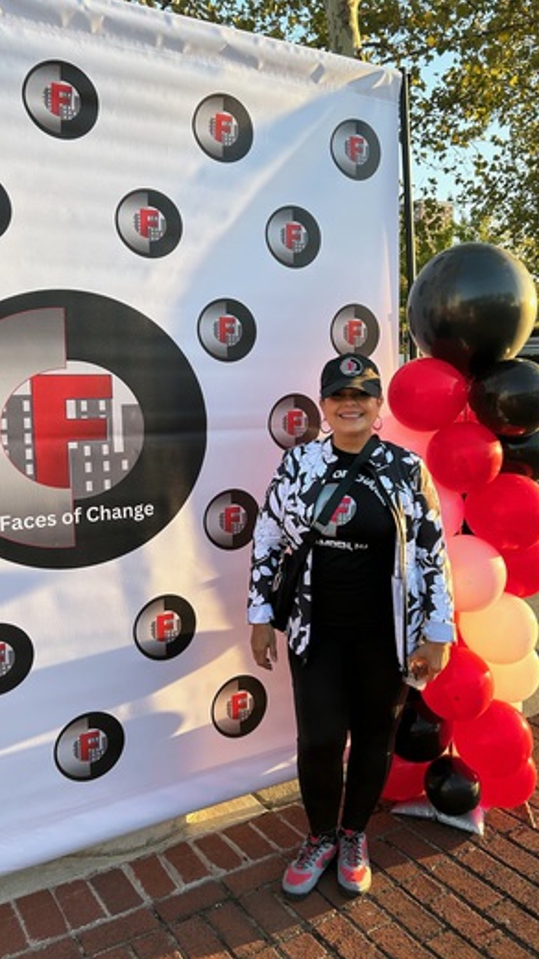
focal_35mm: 30
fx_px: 763
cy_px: 459
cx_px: 259
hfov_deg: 38.9
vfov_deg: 64.3
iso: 50
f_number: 1.5
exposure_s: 1/516
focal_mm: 5.7
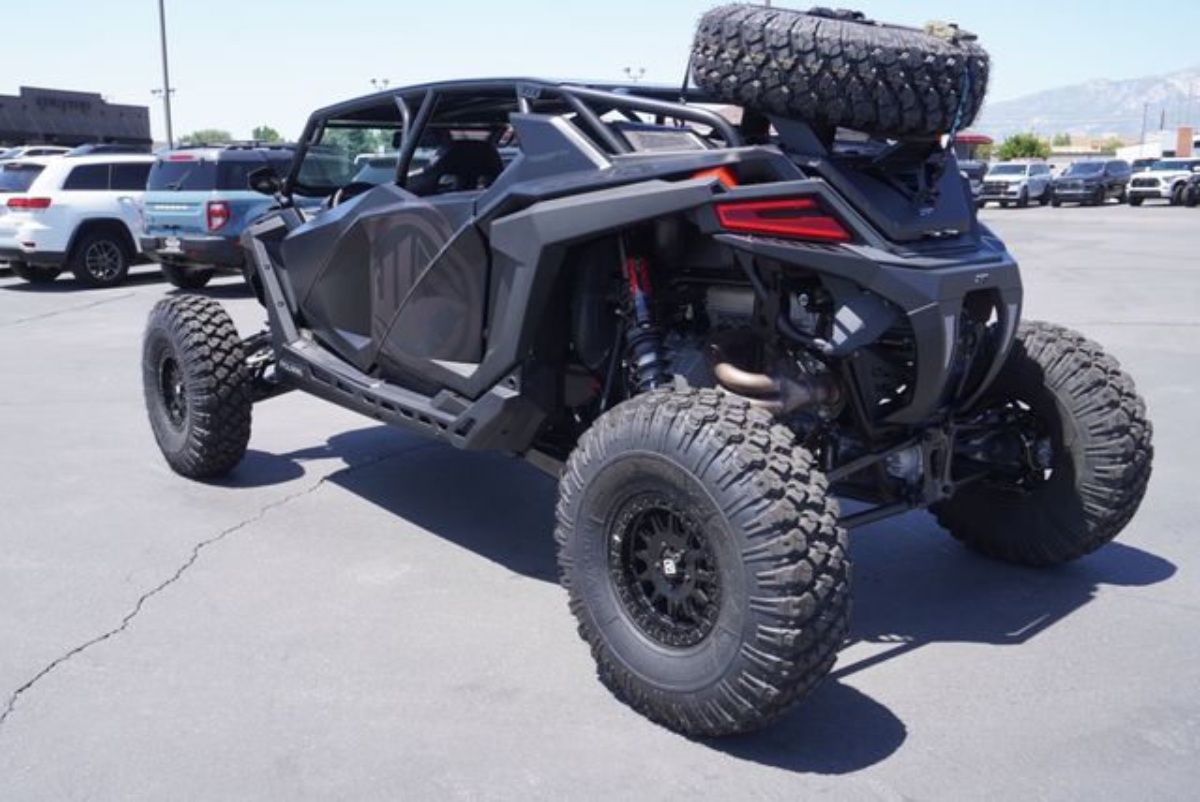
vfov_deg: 40.0
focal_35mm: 33
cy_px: 401
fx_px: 1101
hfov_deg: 57.2
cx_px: 600
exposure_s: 1/160
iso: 100
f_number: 6.3
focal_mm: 22
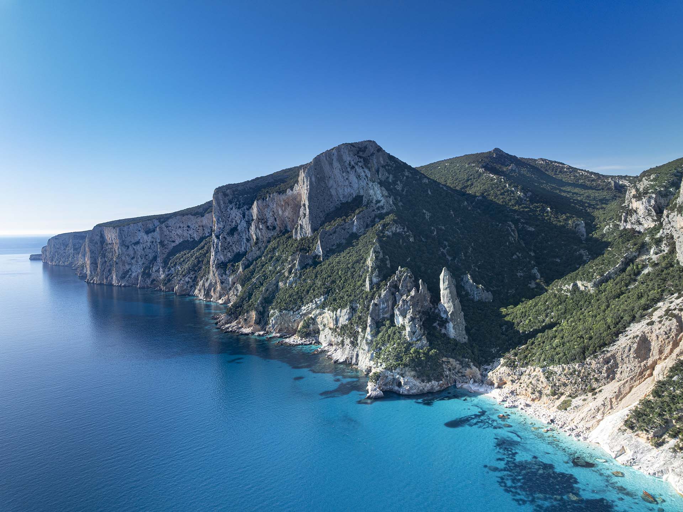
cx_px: 342
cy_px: 256
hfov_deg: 71.6
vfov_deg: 56.8
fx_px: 473
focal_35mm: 24
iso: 100
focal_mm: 12.29
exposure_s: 1/500
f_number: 5
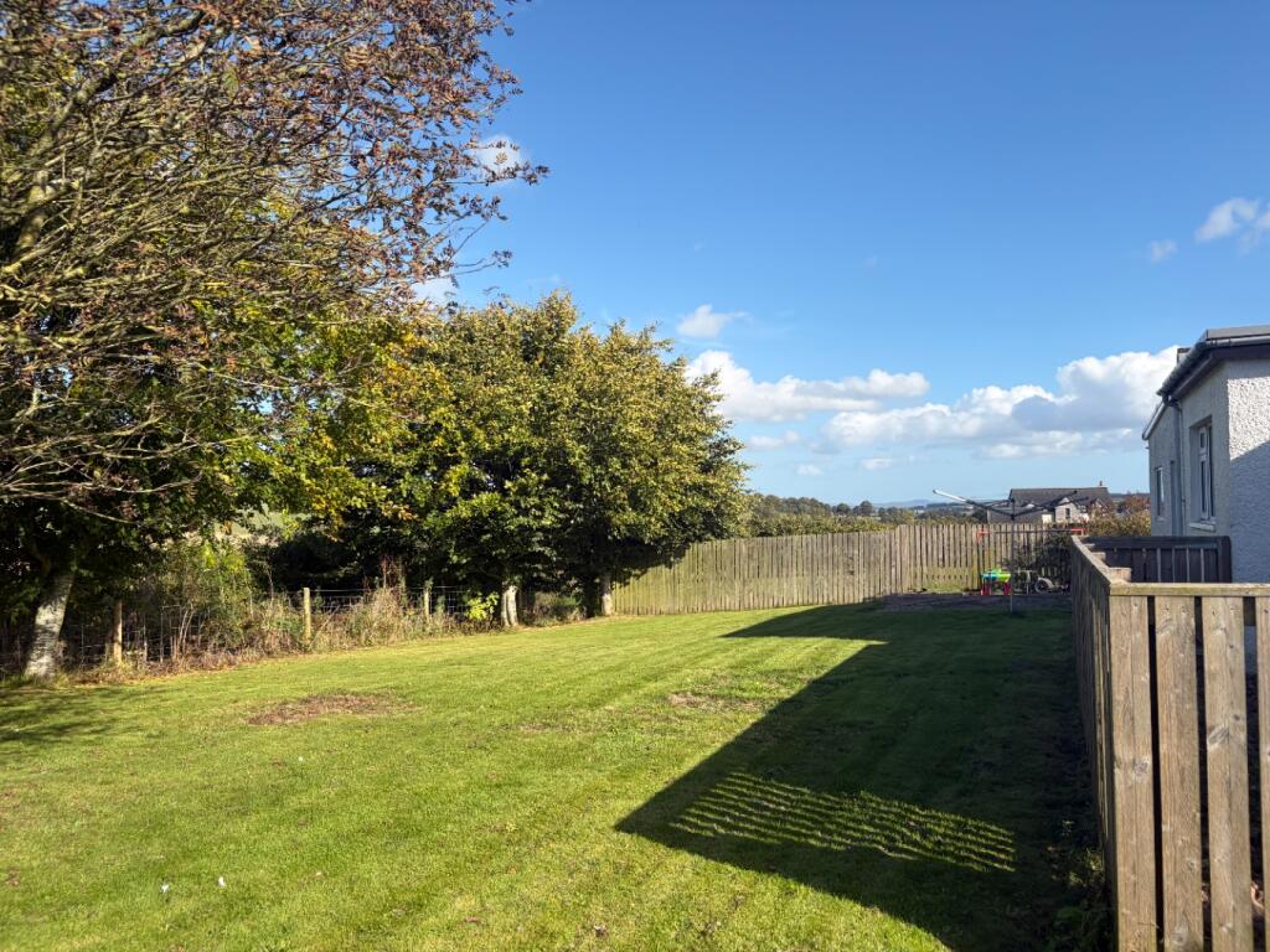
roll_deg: +1.2
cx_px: 635
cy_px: 476
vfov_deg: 53.1
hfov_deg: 67.3
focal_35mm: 26
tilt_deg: +2.0
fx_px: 954
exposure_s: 1/2538
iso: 50
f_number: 1.6
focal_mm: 5.96
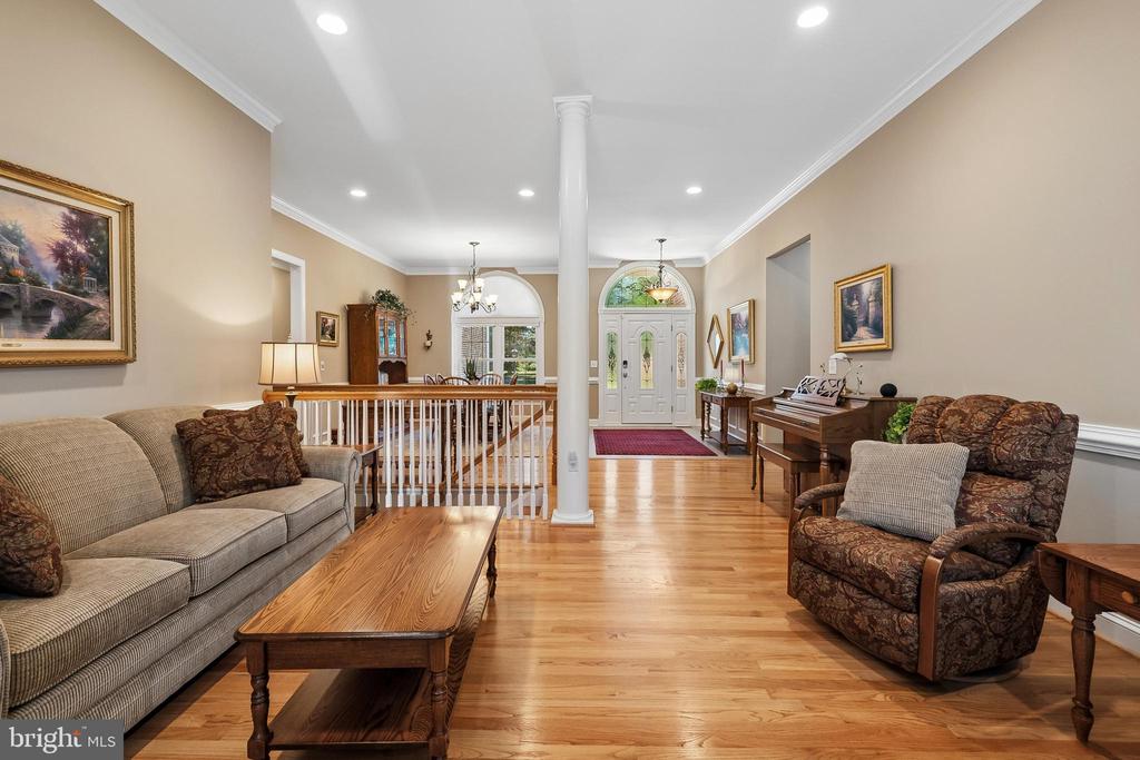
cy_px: 380
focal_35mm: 15
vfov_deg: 77.3
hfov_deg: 100.4
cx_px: 570
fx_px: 475
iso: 400
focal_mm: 10
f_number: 5.6
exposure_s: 1/40
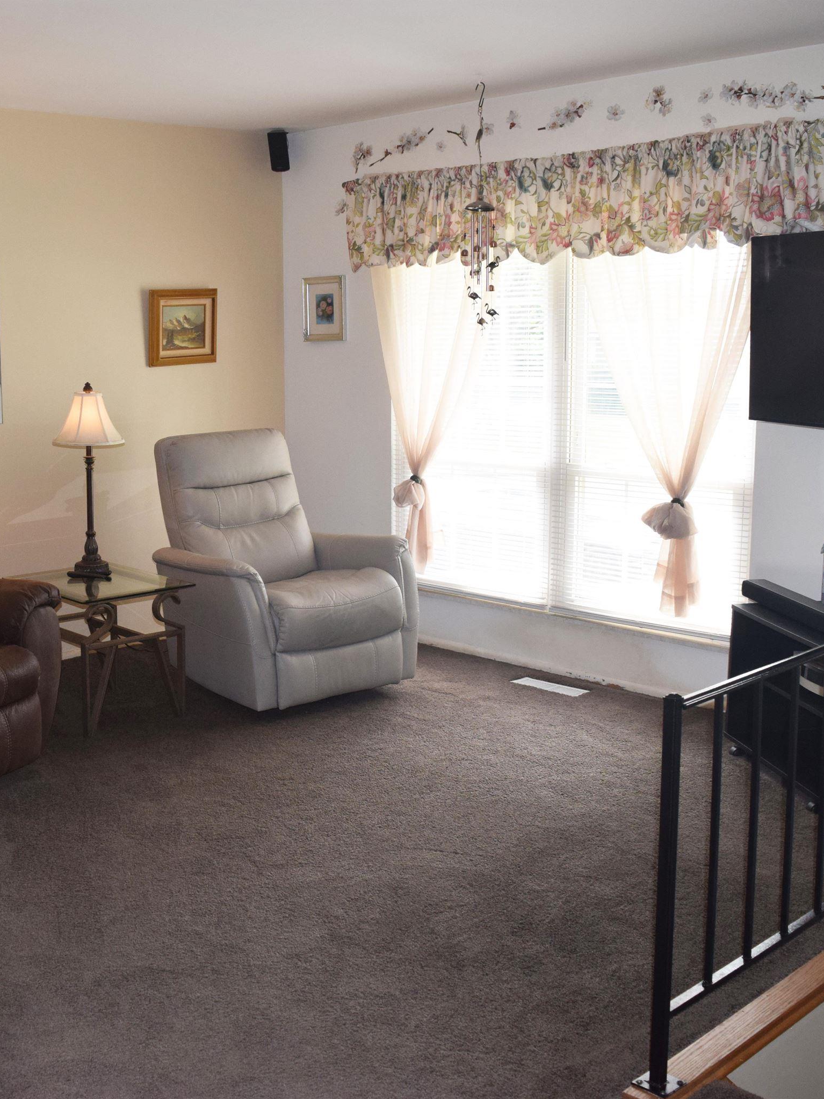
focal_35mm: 39
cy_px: 549
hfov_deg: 36.0
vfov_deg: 47.9
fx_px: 1238
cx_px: 204
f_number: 5
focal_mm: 18
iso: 800
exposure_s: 1/100
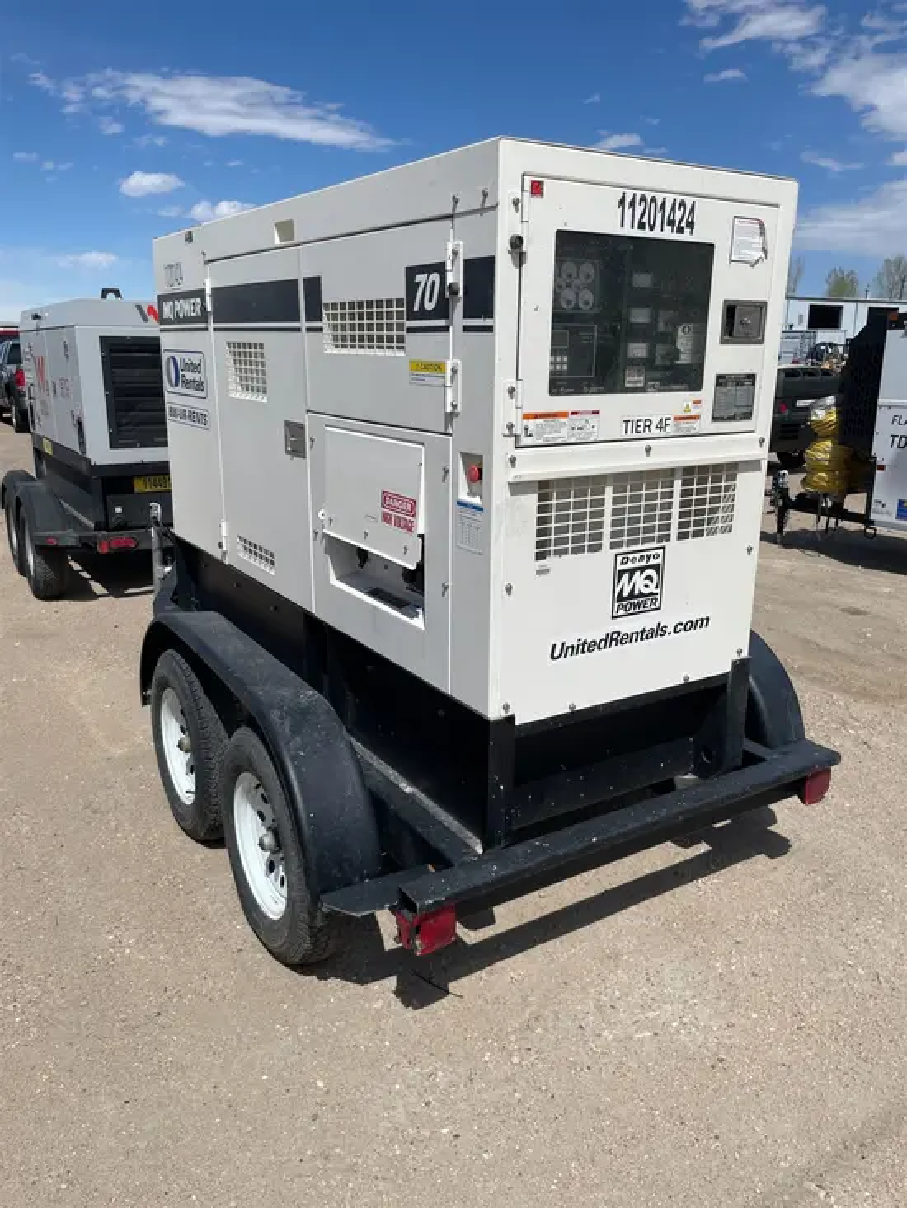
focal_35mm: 26
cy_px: 604
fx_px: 908
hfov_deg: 53.1
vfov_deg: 67.3
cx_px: 454
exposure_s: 1/6897
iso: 32
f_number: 1.6
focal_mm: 4.2
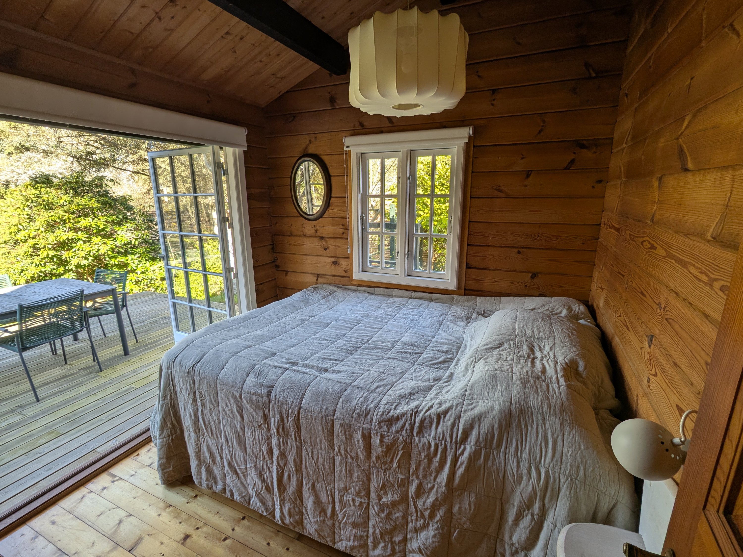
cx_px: 372
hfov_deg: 94.5
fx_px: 343
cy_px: 278
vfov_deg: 78.1
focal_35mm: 16
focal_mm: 2.22
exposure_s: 1/130
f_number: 2.2
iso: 45
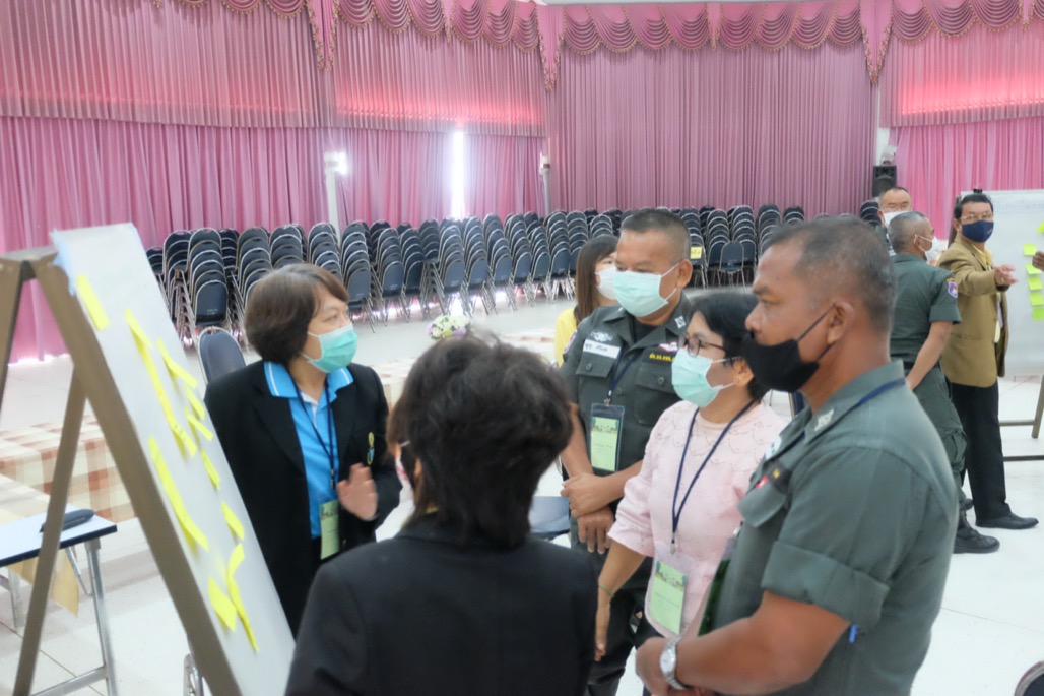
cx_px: 522
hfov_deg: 58.7
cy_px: 348
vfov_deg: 41.1
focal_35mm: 32
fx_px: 928
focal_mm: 21.1
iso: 6400
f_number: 4
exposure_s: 1/80
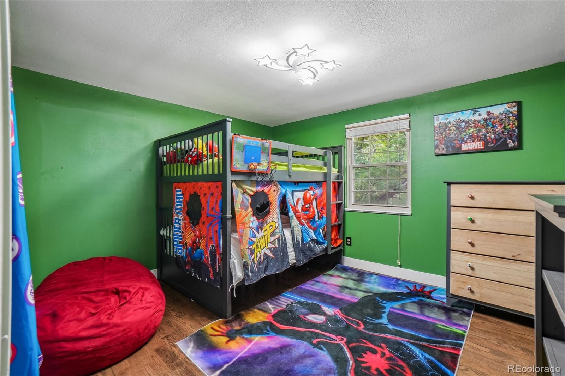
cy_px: 188
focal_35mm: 15
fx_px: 235
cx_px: 282
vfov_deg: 77.3
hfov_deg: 100.4
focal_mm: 10
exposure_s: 1/6
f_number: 8
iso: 400
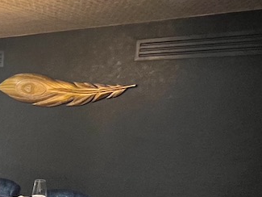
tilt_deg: -13.8
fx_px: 363
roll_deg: -2.3
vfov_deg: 28.5
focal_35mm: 48
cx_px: -62
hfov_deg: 32.0
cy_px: 195
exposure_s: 1/33
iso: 1000
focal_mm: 1.57
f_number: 1.8
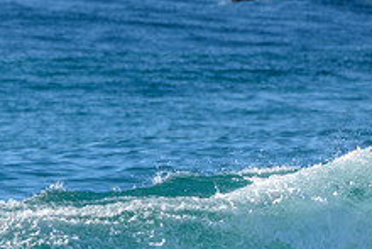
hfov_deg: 1.3
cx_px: -43
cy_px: 237
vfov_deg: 0.9
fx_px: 16678
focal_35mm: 1613
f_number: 5.6
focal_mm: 500
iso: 320
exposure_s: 1/2000
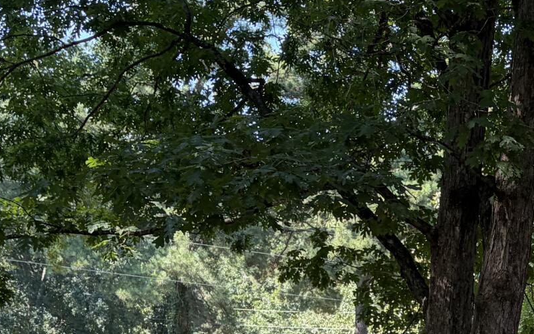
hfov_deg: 19.6
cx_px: 542
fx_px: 1499
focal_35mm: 103
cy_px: 402
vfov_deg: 12.4
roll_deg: -1.8
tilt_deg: -0.7
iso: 50
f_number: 1.6
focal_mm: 5.96
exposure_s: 1/240
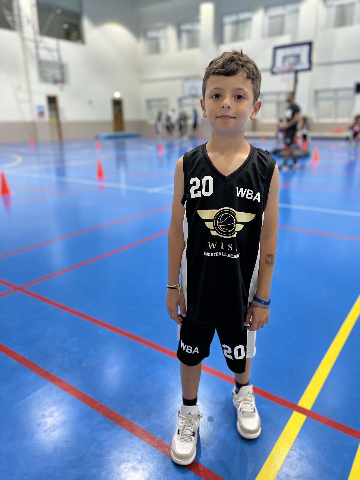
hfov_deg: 53.1
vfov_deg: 67.3
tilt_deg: -17.4
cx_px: 180
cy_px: 240
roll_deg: +0.7
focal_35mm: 26
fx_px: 361
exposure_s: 1/60
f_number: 1.5
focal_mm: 5.7
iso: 400
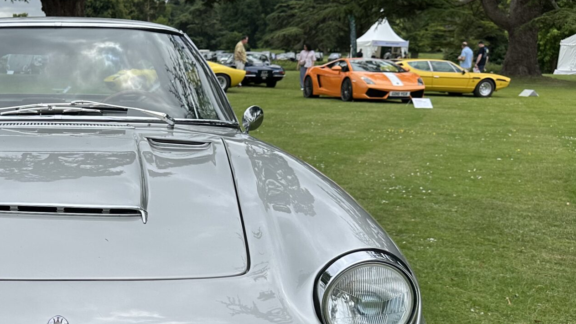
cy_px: 250
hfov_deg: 36.9
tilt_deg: -13.2
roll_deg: -0.4
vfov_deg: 22.4
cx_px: 68
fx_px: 809
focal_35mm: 53
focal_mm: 6.86
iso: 80
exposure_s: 1/4762
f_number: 1.78
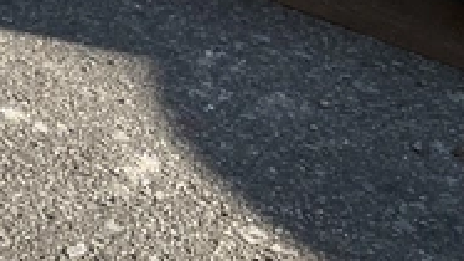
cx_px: -464
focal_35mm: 127
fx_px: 1562
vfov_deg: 9.5
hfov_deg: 14.2
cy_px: 267
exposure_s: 1/842
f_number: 1.8
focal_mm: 3
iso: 25
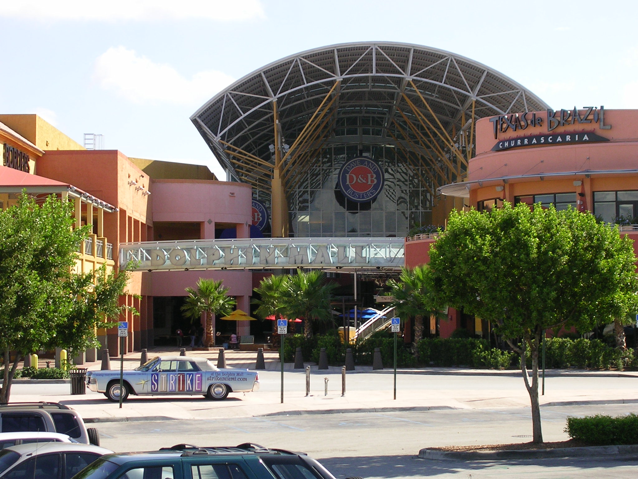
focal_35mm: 95
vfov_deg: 15.6
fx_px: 1751
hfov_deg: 20.7
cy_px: 240
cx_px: 319
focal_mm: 14.5
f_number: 4.4
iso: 50
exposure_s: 1/292
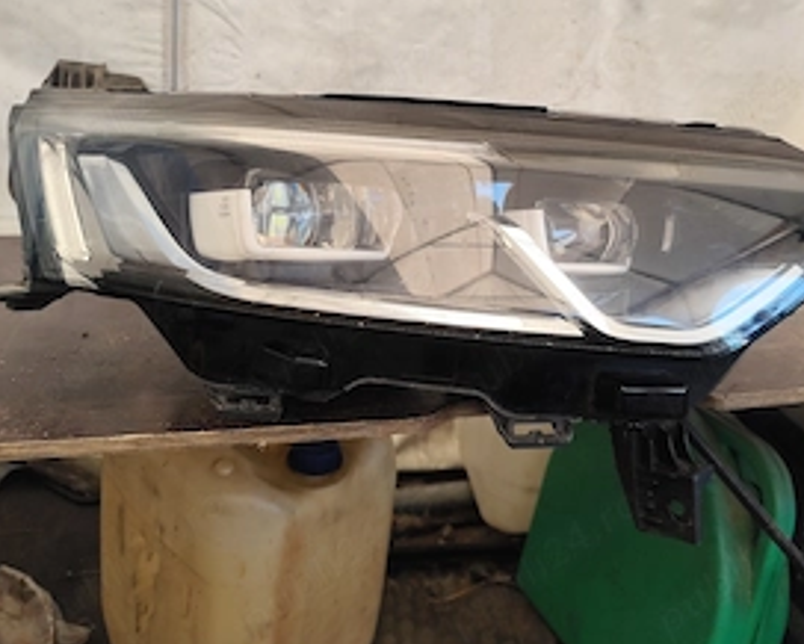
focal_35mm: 33
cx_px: 440
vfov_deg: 43.2
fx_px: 786
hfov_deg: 54.1
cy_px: 160
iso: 80
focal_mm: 6.19
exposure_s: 1/100
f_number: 1.65
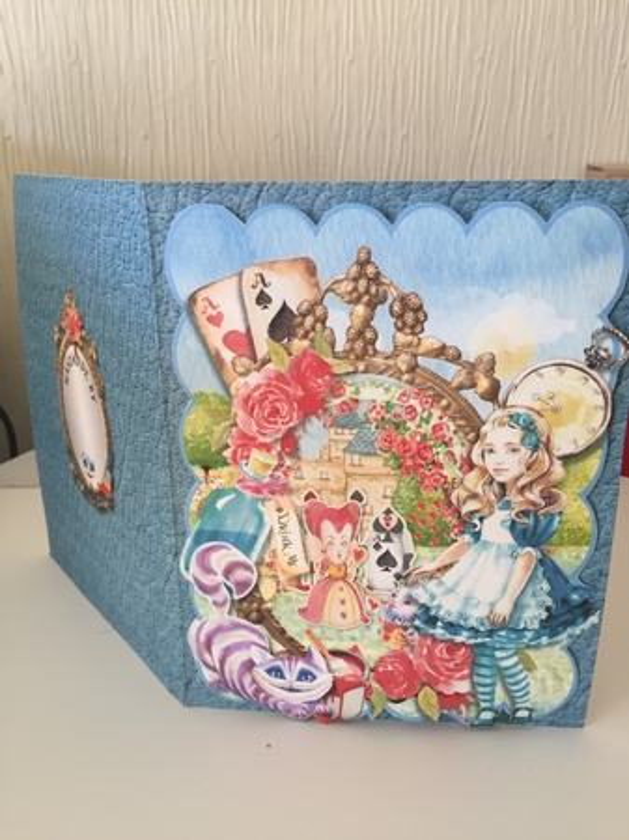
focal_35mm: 29
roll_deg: +0.9
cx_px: 314
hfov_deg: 48.2
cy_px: 420
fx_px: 703
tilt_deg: -19.0
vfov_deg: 61.7
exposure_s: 1/33
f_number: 2.2
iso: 32
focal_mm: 4.15
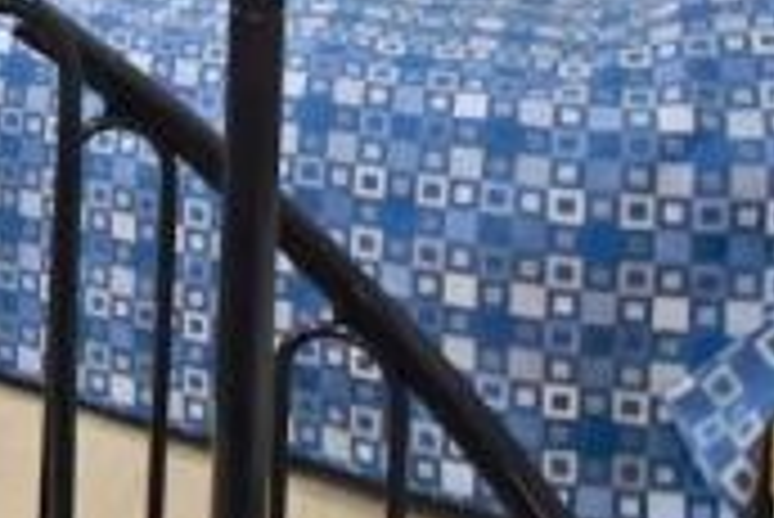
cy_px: -268
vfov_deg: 20.3
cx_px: -196
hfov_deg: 29.3
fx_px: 1227
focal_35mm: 57
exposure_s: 1/5
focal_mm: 10
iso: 800
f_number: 9
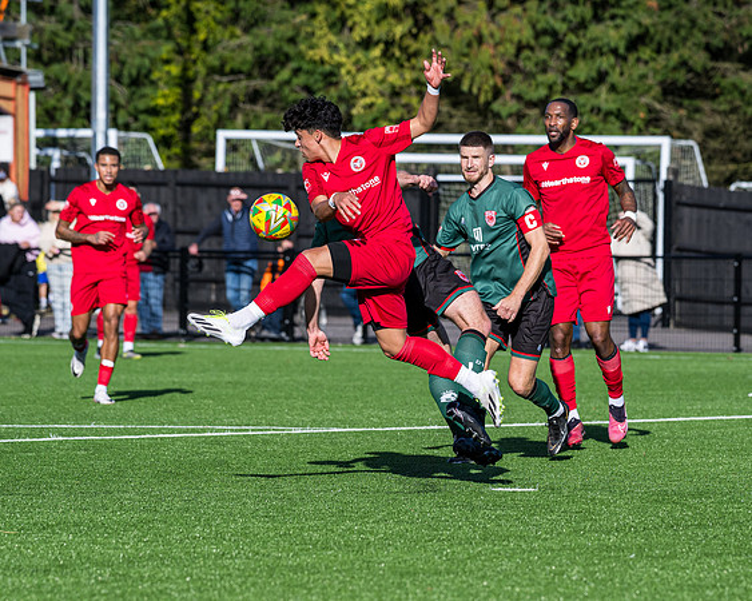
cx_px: 332
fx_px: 5893
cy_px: 390
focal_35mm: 265
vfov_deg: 5.8
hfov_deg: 7.3
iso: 200
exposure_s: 1/3200
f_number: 4
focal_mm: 135
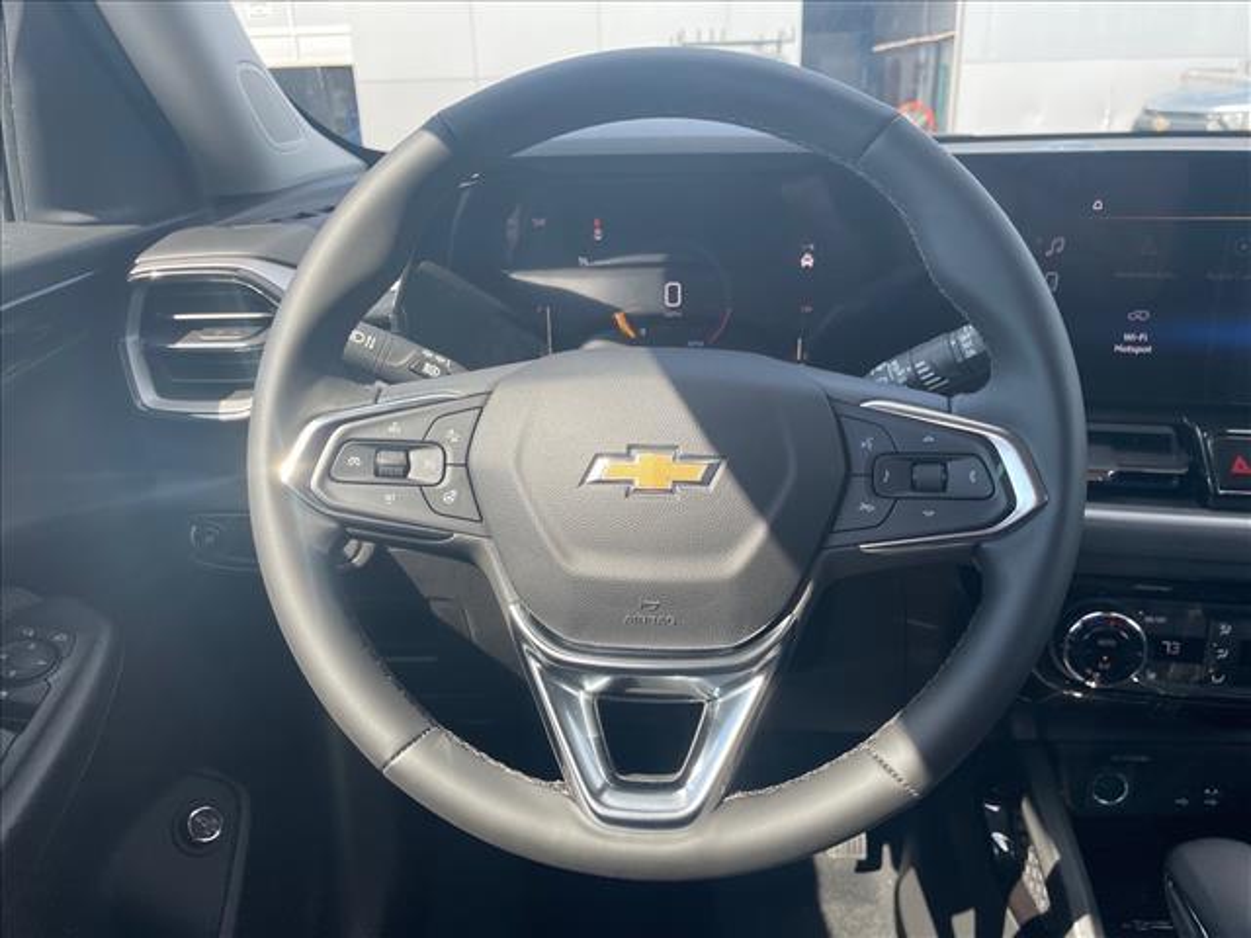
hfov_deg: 67.3
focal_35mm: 26
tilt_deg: -21.6
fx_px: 940
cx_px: 626
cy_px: 469
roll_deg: +2.1
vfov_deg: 53.1
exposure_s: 1/471
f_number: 1.6
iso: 32
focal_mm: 4.2
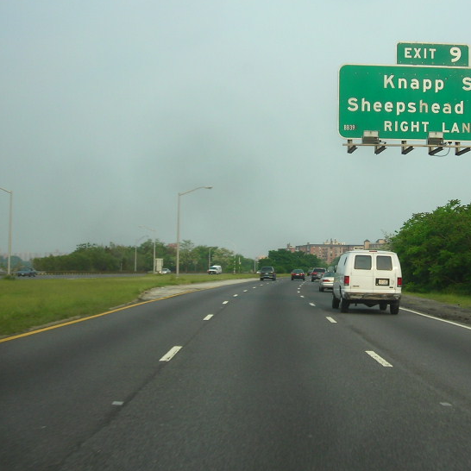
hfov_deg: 26.9
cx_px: 366
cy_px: 190
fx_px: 970
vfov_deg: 27.2
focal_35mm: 63
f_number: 3.2
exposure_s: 1/273
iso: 50
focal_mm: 6.3
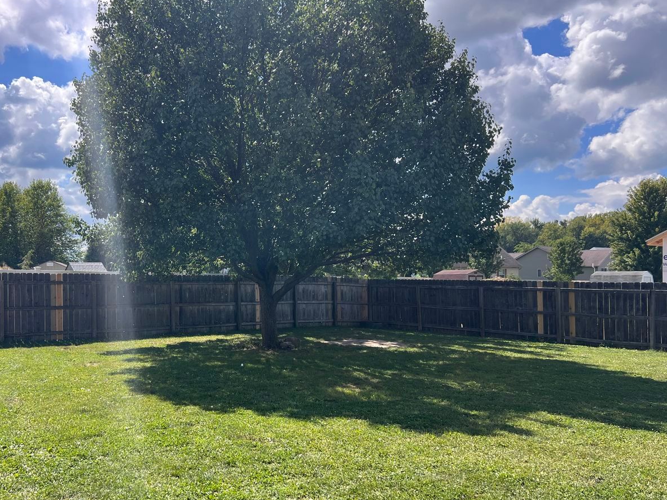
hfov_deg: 54.9
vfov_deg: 42.9
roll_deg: +0.3
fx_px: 636
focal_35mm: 33
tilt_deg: -0.2
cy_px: 276
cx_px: 260
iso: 50
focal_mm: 5.7
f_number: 1.5
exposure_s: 1/2208
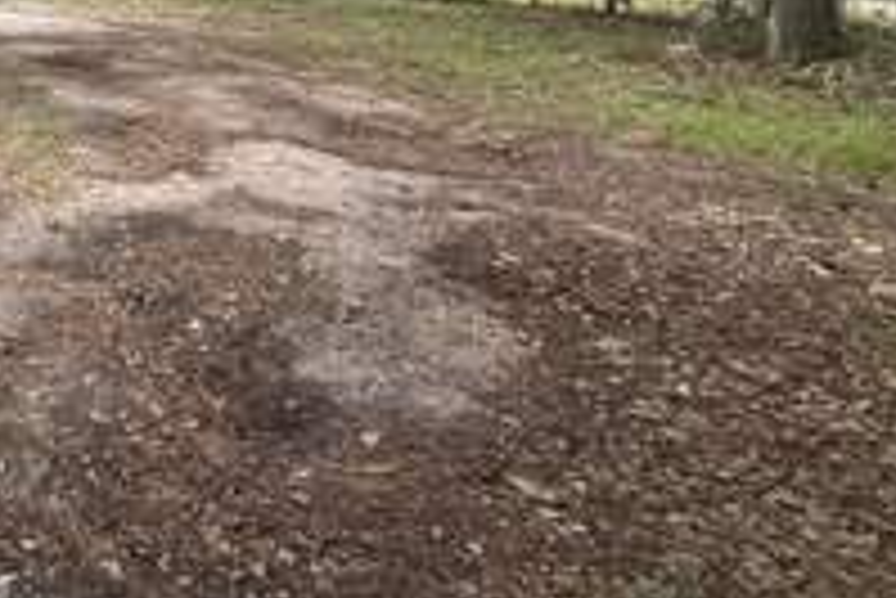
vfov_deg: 32.1
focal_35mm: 35
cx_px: -90
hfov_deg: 42.6
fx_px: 872
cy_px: -101
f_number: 2.2
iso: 80
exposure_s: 1/99
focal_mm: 2.22
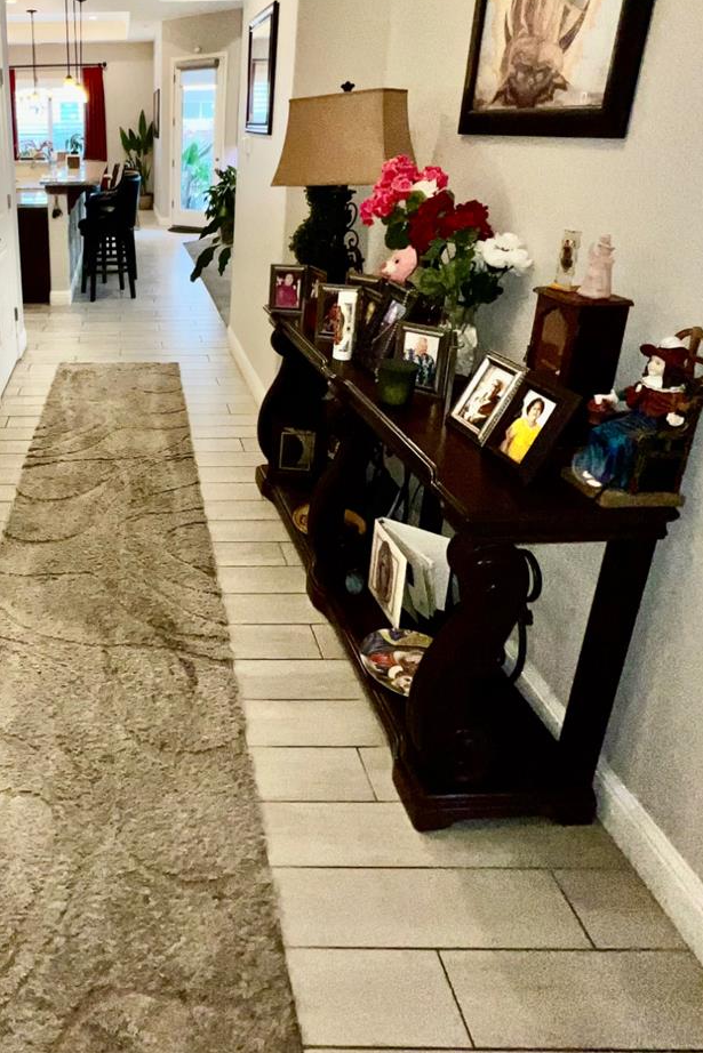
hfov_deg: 52.3
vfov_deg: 76.0
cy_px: 347
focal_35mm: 22
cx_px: 110
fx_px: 644
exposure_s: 1/122
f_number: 1.8
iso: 50
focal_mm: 1.57
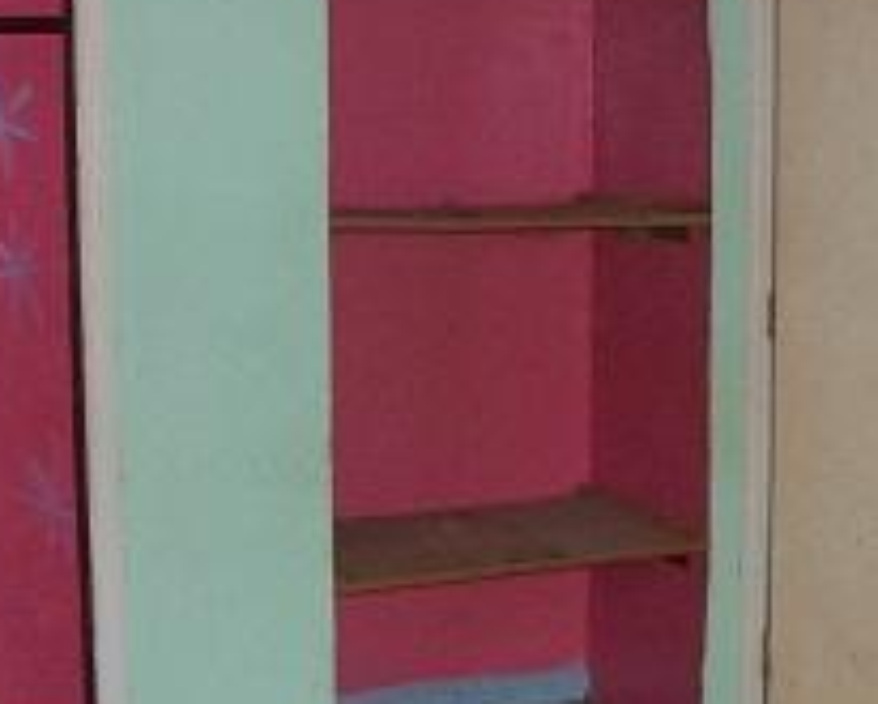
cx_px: 439
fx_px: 1898
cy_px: 348
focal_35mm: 73
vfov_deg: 21.0
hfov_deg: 26.0
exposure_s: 1/64
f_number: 2.7
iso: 140
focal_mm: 6
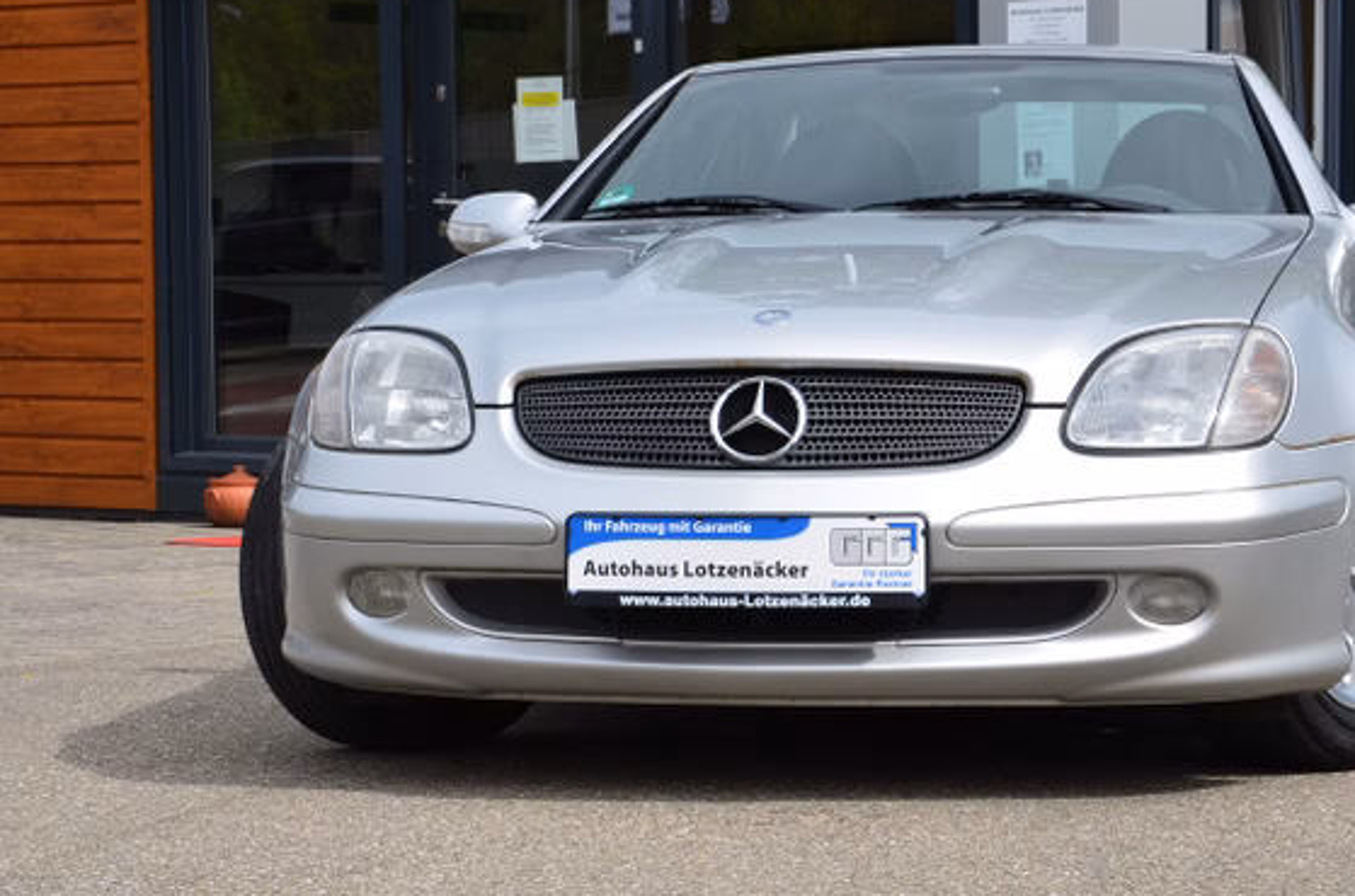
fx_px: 3868
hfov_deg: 19.9
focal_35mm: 103
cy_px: 395
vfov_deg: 13.2
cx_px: 795
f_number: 11
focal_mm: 48
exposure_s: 1/125
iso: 125
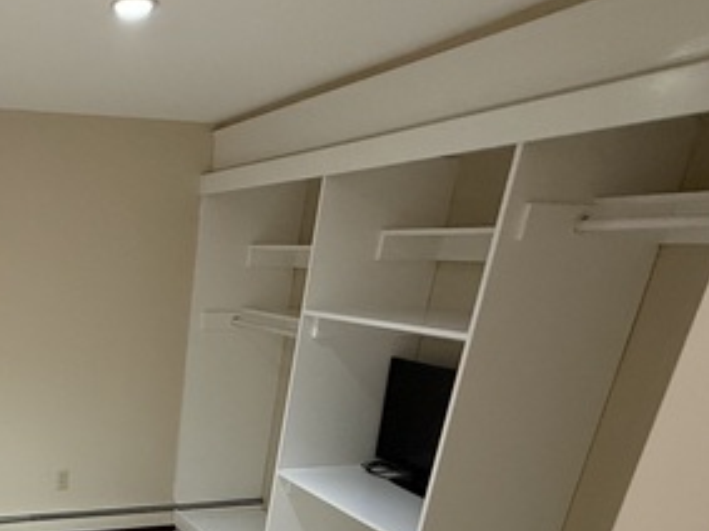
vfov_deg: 37.7
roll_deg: -0.8
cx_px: 54
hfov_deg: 48.7
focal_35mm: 33
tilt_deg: -23.6
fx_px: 676
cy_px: 546
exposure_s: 1/60
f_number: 2.2
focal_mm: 2.22
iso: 400
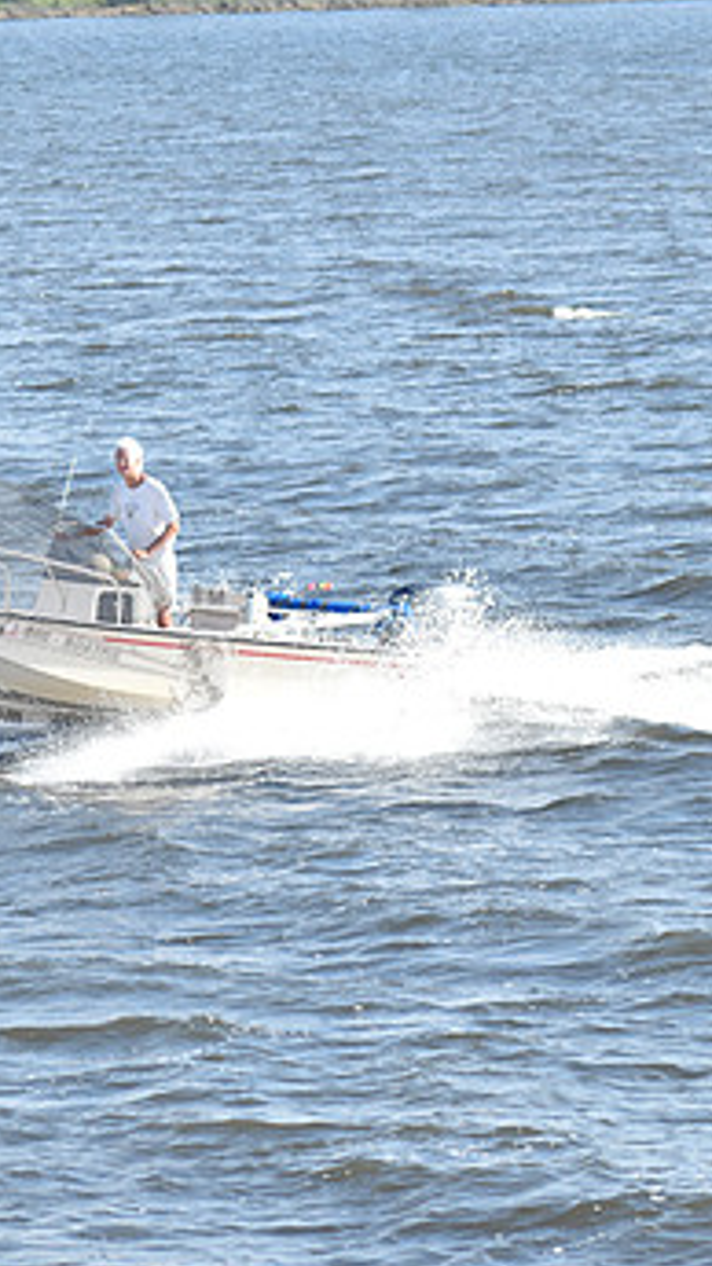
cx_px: -4
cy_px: 585
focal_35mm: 264
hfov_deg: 4.6
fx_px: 8863
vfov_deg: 8.2
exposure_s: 1/1000
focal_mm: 100
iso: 400
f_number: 6.7
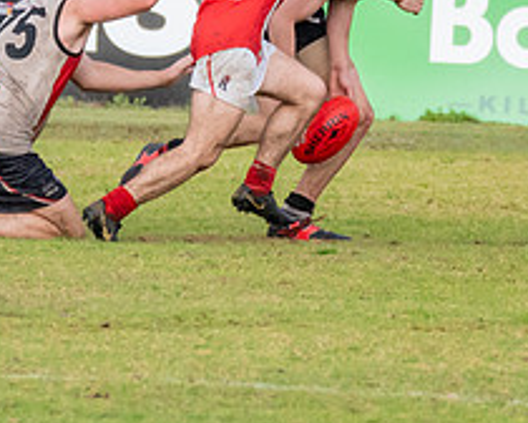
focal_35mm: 2216
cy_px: 63
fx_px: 34629
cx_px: 80
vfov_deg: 0.7
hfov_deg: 0.9
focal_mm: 450
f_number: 7.1
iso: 1250
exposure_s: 1/1000
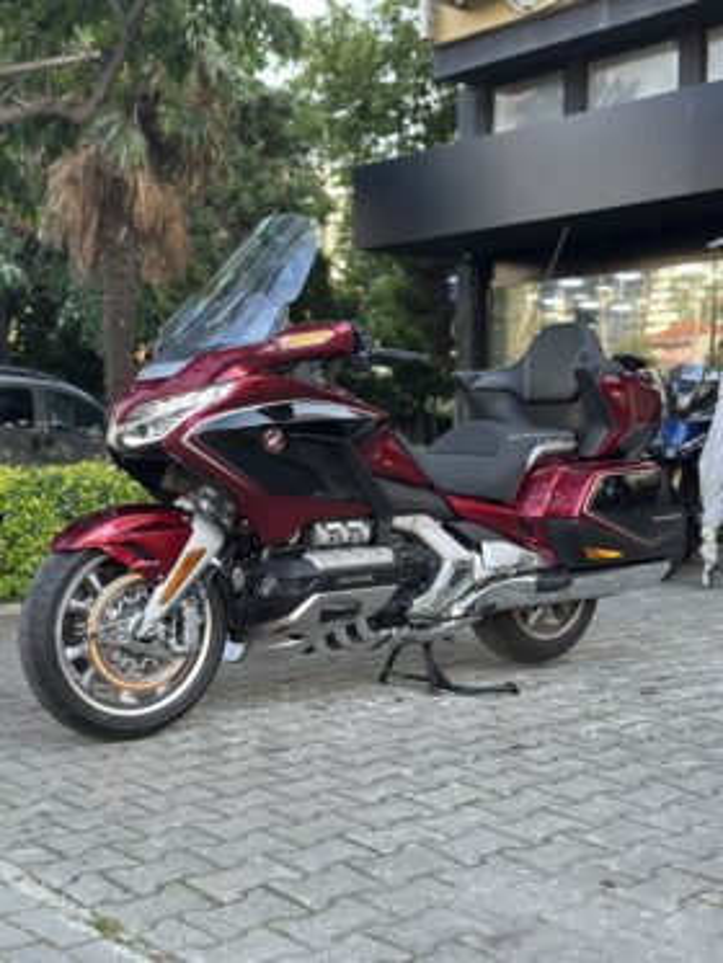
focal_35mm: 48
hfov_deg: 30.3
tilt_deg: -1.7
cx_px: 362
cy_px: 482
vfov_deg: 39.6
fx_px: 1336
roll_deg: -1.0
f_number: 1.78
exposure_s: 1/358
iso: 160
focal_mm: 6.86
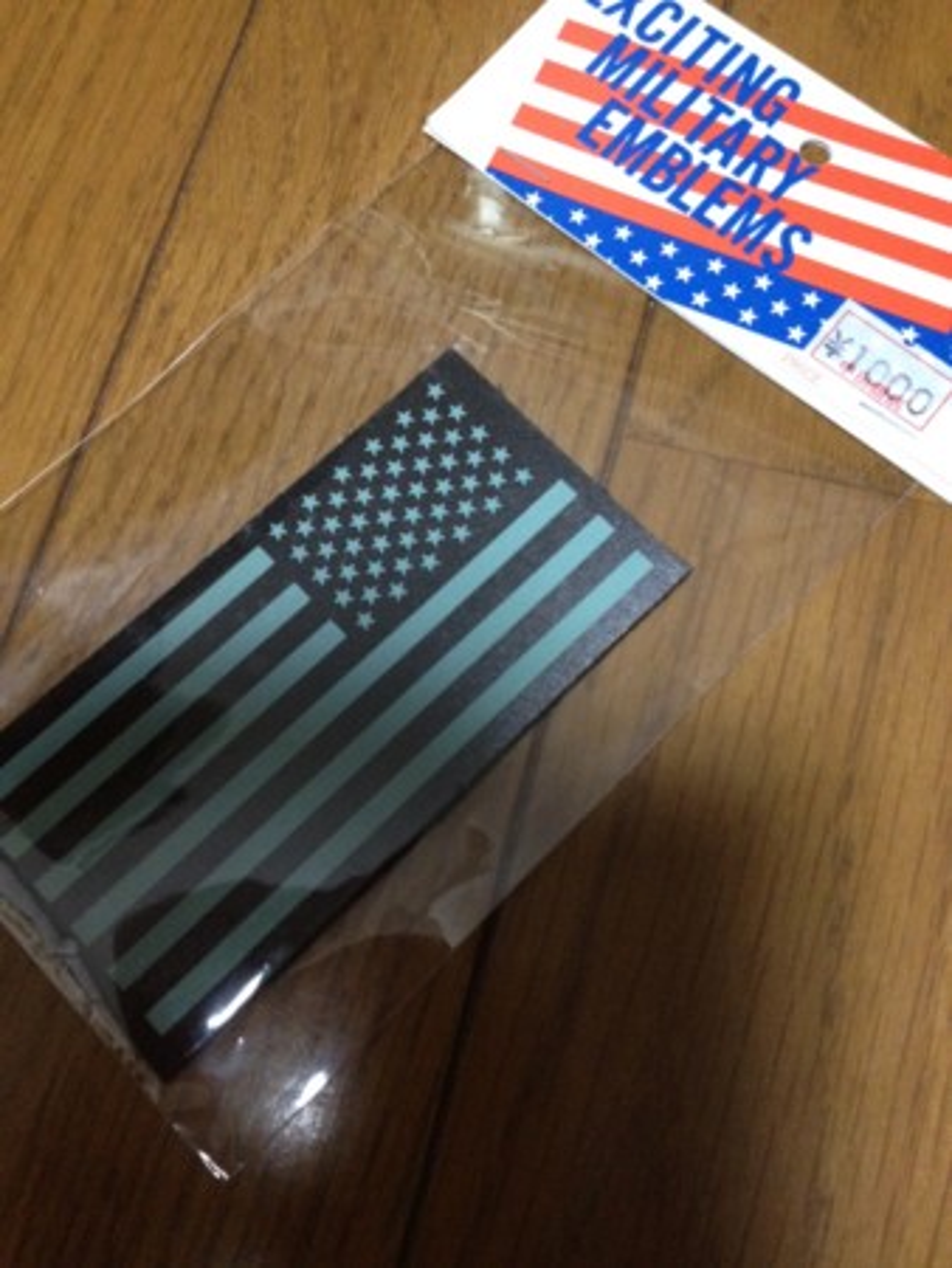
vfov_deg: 52.6
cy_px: 634
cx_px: 476
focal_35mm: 35
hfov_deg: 40.7
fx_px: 1282
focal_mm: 4.28
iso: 400
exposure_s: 1/20
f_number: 2.4
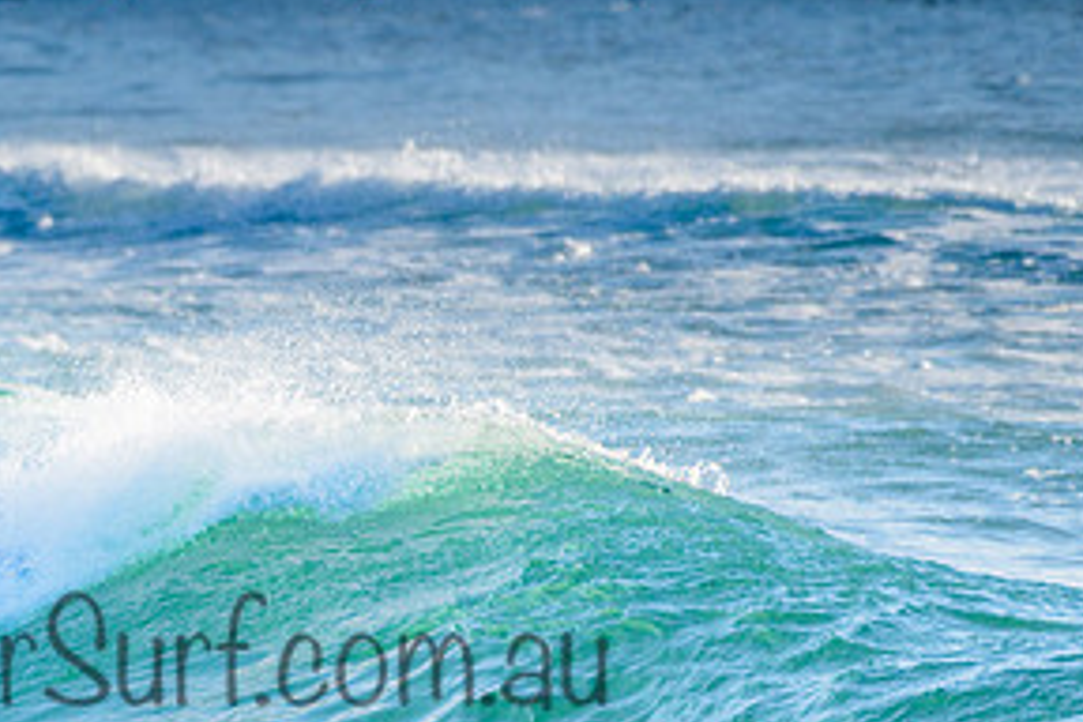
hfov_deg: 1.7
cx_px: -21
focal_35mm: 1235
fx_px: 37150
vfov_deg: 1.1
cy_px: 622
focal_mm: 500
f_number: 5.6
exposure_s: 1/2000
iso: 250
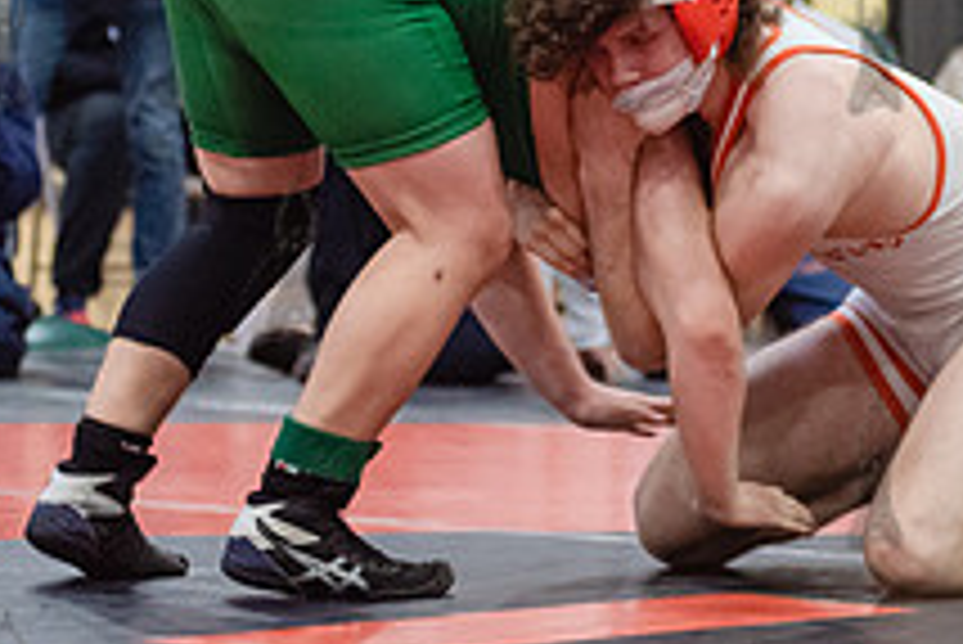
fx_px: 5808
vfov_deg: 6.3
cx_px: 873
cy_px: 34
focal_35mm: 217
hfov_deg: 9.4
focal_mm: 80
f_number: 3.5
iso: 4000
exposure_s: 1/400
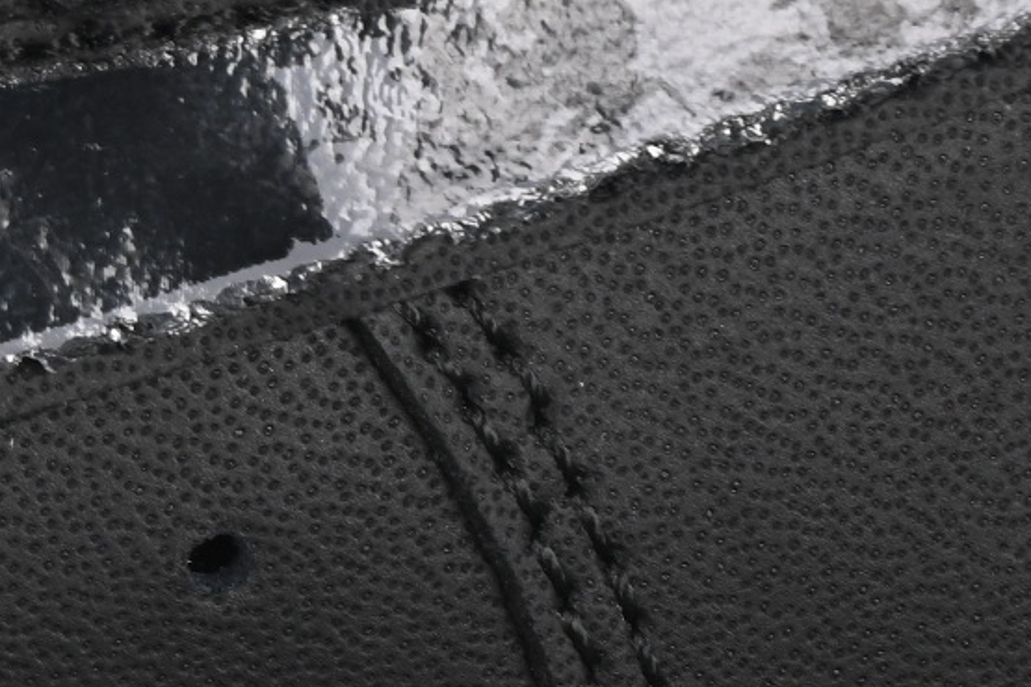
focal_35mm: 376
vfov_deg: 3.7
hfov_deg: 5.4
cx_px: -594
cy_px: 165
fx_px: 10767
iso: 160
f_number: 6.3
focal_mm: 50
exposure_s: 1/50
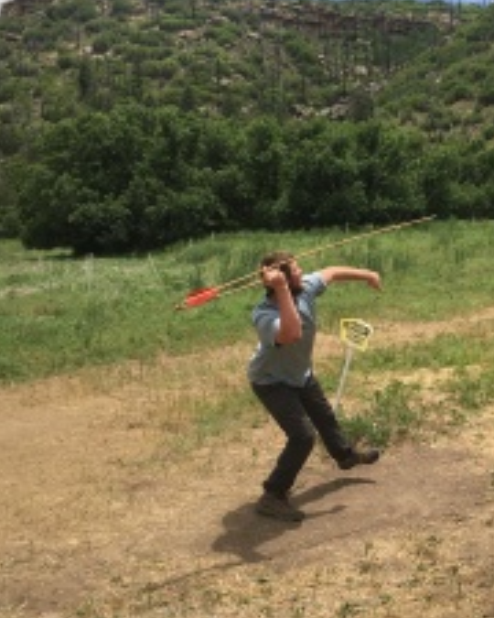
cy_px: 319
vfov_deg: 40.3
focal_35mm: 46
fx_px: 841
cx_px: 403
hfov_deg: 31.8
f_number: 2.2
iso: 25
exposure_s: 1/1479
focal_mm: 4.15
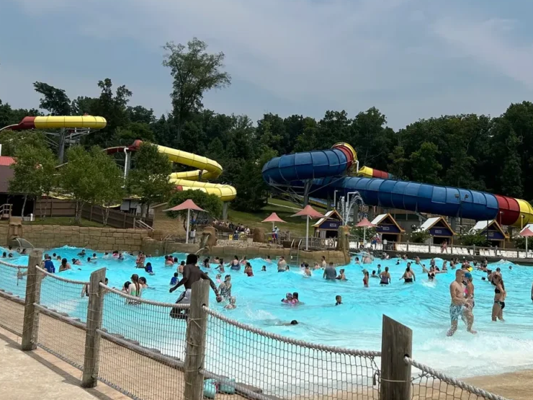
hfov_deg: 50.7
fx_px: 554
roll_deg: -0.2
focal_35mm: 36
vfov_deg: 39.4
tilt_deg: +6.6
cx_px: 341
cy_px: 152
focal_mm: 5.7
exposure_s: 1/10309
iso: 50
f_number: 1.5
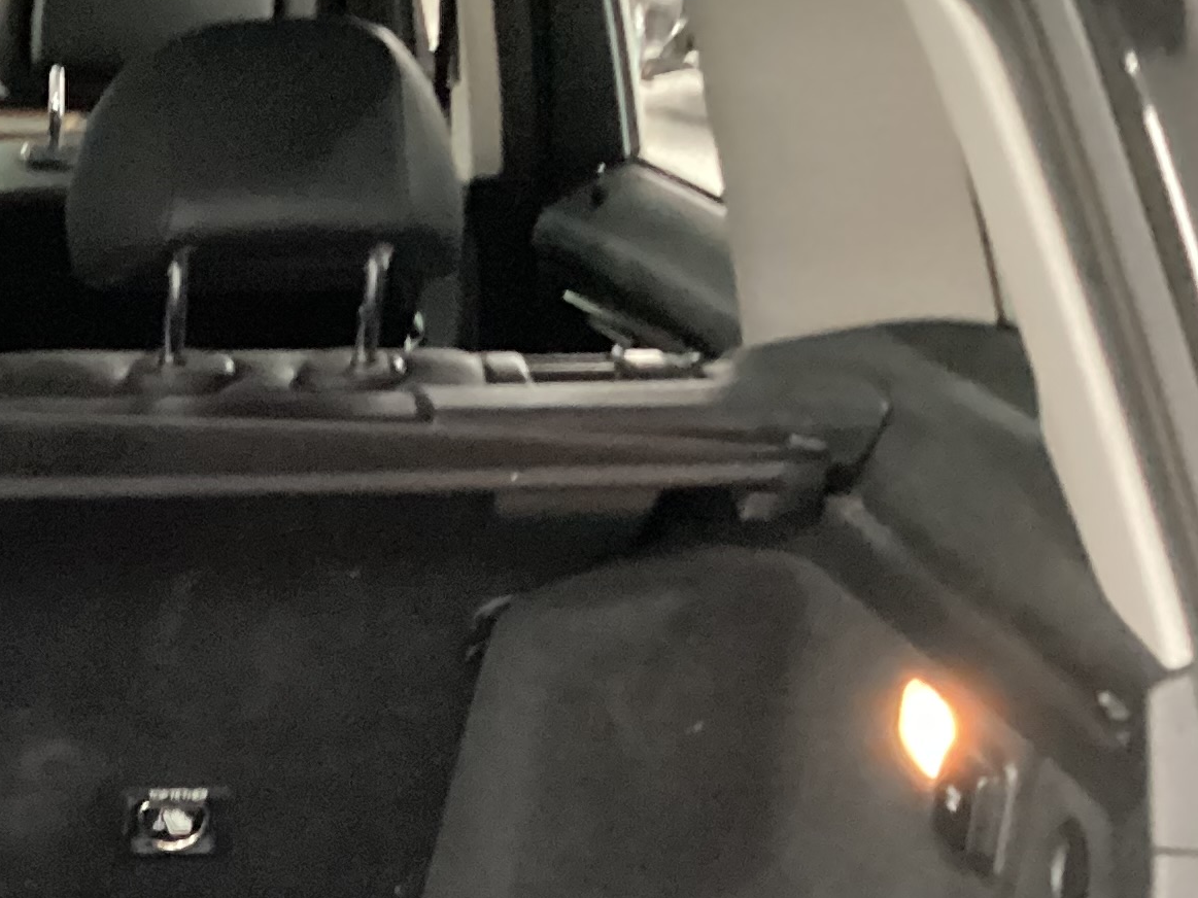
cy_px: 944
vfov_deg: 16.5
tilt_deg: -24.9
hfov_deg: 20.6
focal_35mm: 87
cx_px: -342
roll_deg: +0.4
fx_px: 3011
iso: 800
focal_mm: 3.3
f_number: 2.4
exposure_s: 1/17
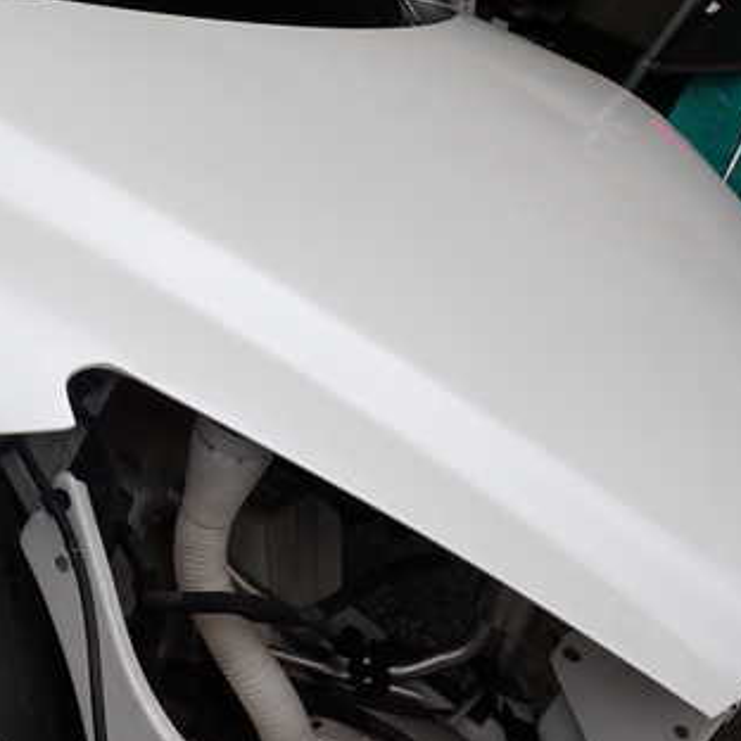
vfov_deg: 33.2
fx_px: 1235
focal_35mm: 51
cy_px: 280
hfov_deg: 32.1
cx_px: 100
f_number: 3.2
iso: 100
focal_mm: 5.4
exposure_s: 1/500
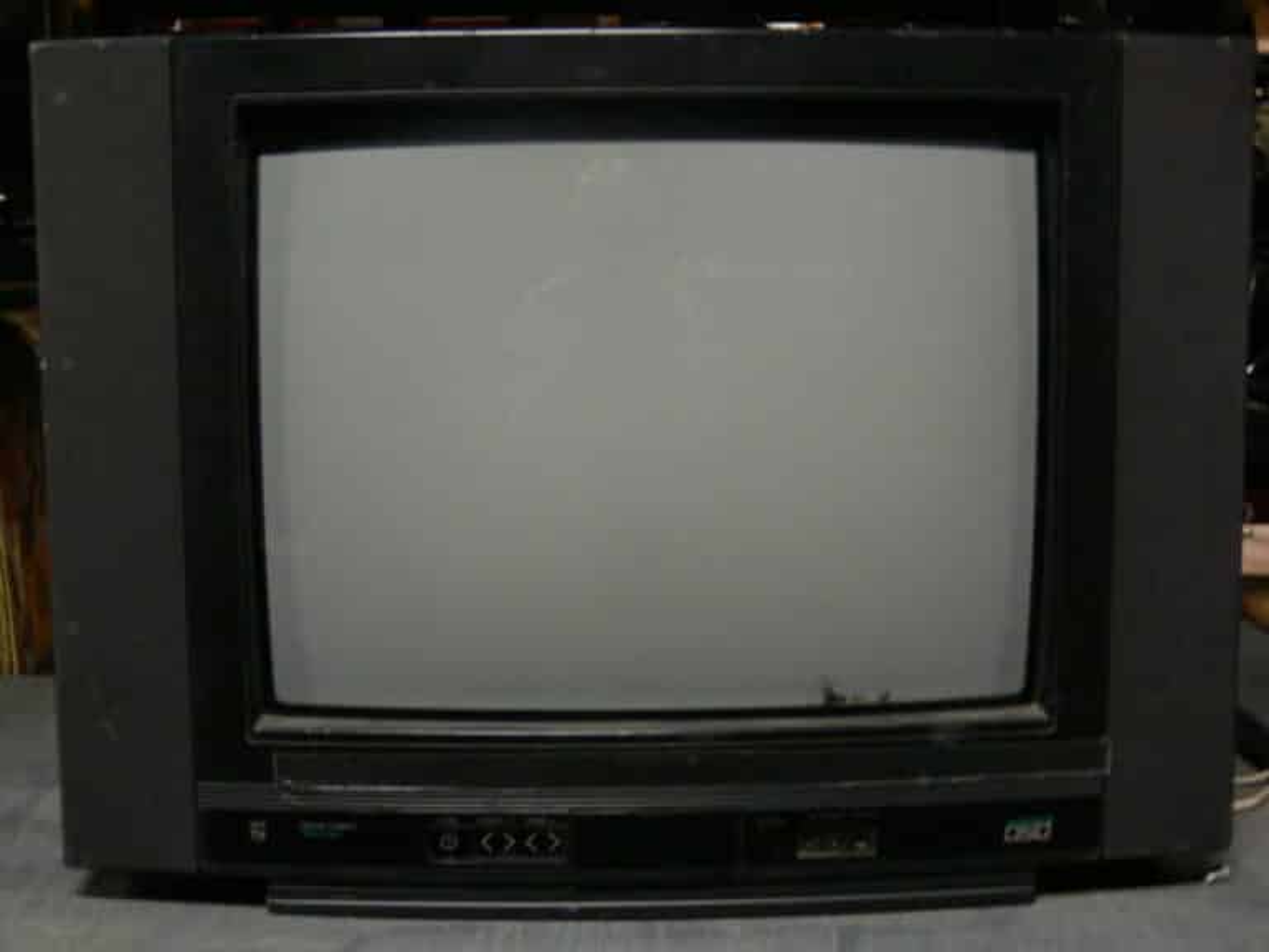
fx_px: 1760
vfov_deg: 30.3
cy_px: 476
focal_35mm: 48
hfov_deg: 39.7
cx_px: 634
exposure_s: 1/5
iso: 200
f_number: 2.8
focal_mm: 9.2
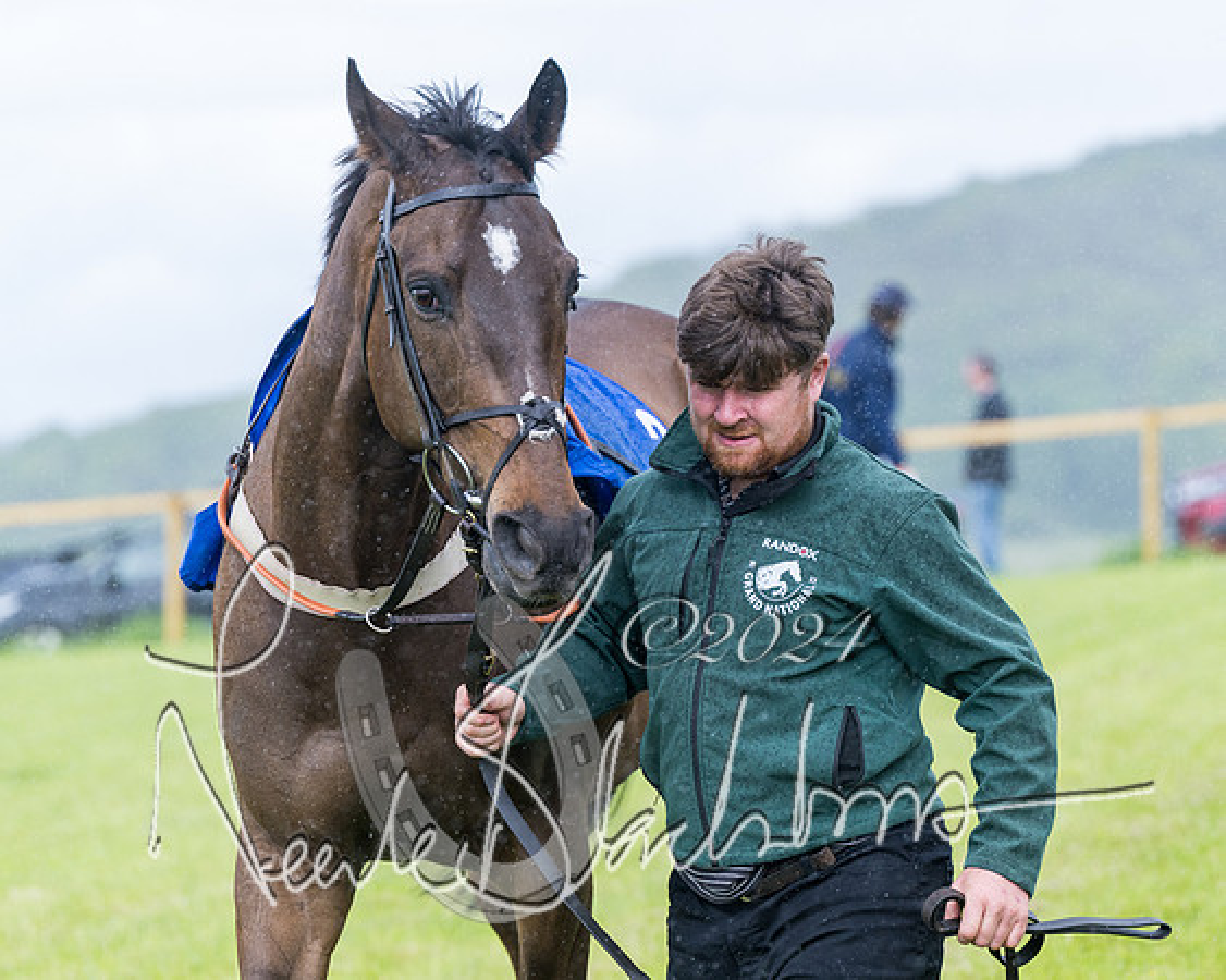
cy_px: 426
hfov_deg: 10.8
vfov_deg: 8.7
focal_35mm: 178
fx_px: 6466
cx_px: 650
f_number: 4
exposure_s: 1/1250
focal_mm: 140
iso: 400
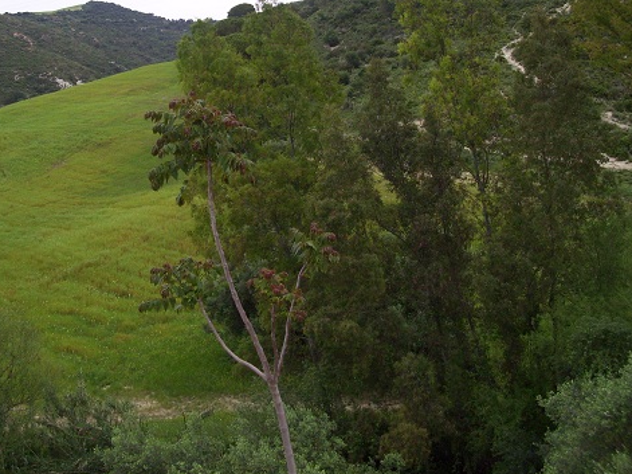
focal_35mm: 51
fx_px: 931
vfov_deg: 28.2
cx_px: 276
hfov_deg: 37.4
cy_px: 130
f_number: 2.9
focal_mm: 5.7
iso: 80
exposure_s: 1/500
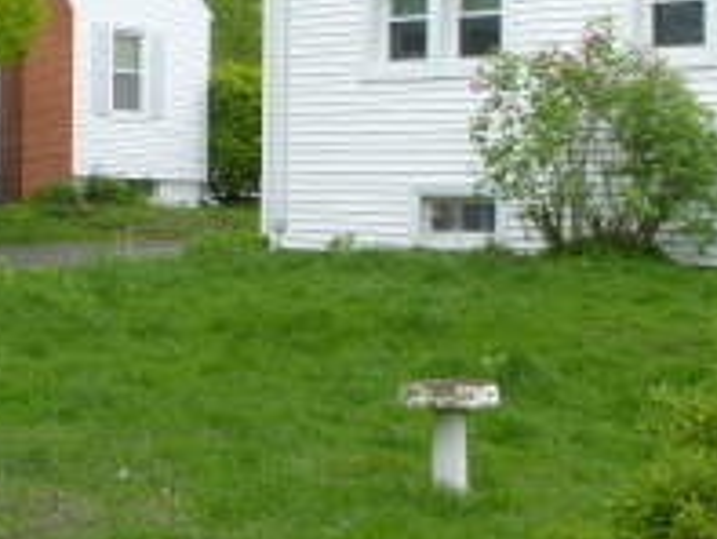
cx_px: 175
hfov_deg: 24.7
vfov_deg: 18.8
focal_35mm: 78
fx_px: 1617
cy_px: 138
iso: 100
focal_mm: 4.3
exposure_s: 1/250
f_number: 3.3
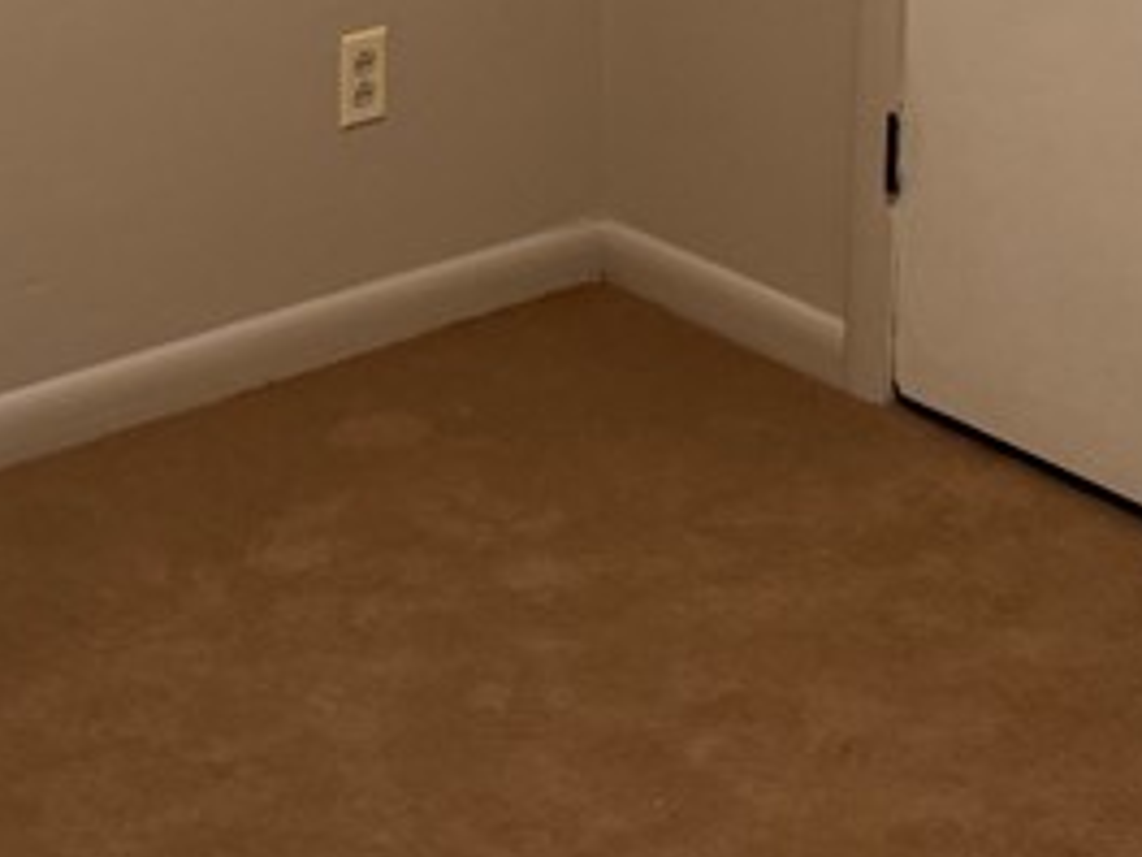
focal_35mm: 93
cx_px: 303
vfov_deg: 14.7
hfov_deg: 20.9
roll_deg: -1.6
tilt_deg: -11.0
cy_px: -459
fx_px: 3068
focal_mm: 6.76
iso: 200
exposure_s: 1/60
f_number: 1.78
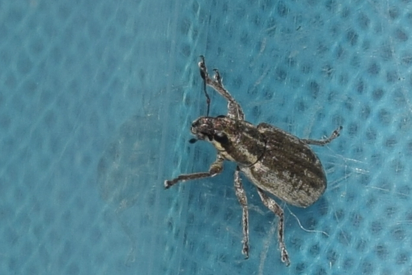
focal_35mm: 212
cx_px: 207
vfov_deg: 6.5
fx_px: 2426
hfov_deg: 9.7
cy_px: 137
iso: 100
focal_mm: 140
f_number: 13
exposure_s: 1/160
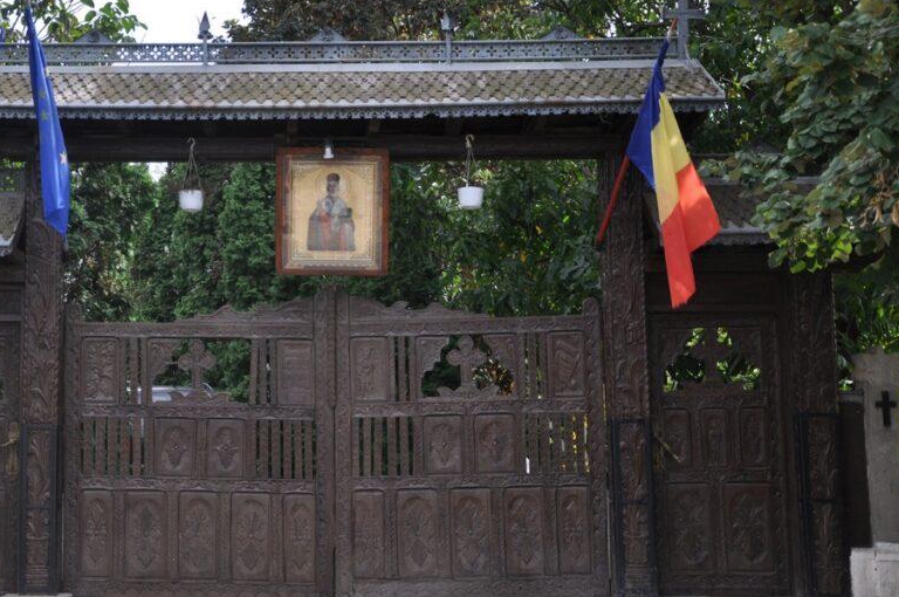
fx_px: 1397
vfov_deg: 24.1
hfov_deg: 35.4
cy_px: 279
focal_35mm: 56
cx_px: 311
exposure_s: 1/500
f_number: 4
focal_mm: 28
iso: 200
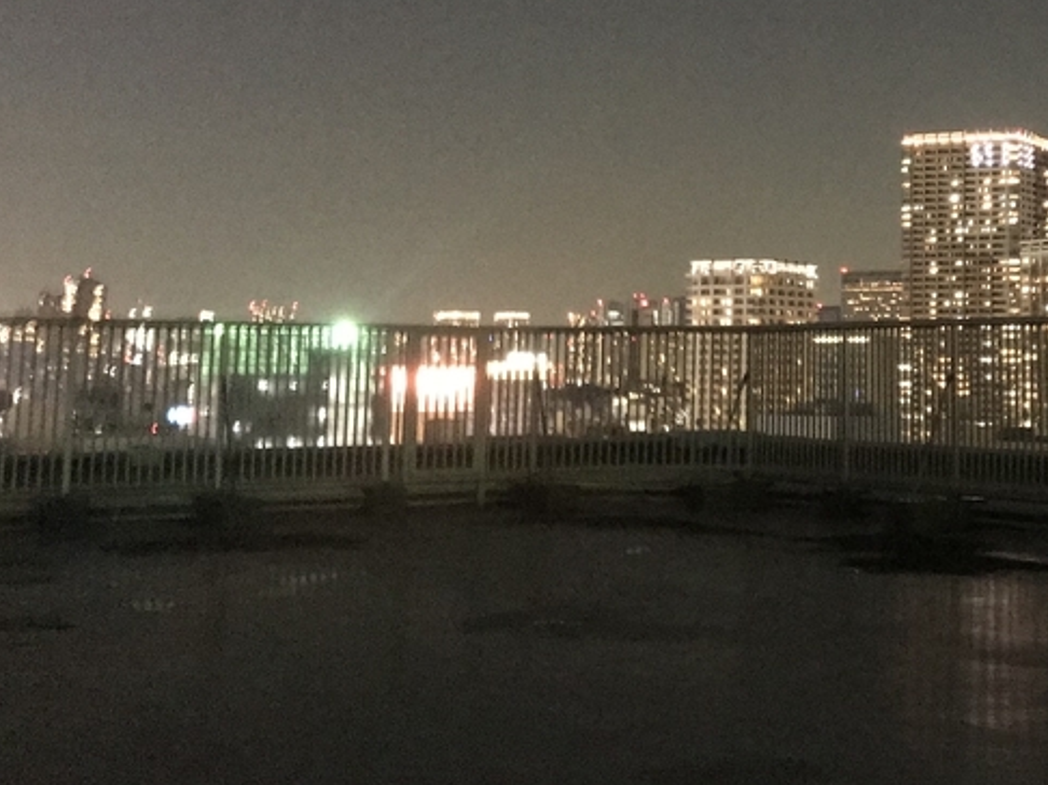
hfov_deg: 31.4
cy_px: 153
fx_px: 1785
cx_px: 908
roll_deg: +0.1
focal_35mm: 59
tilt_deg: +8.6
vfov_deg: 24.4
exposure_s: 1/4
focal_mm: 3.99
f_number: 1.8
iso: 500
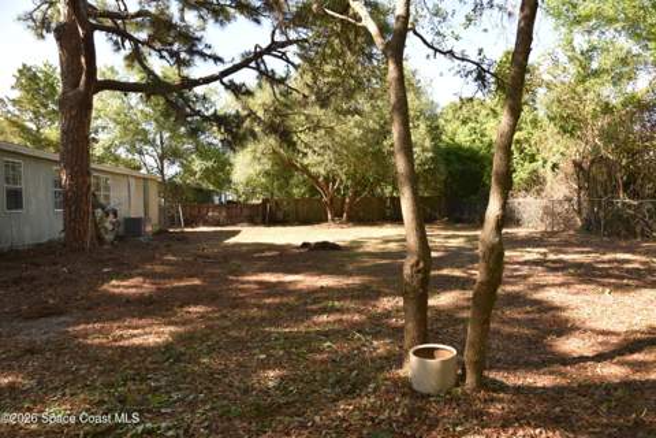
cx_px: 328
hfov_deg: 73.7
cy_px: 219
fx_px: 437
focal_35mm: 24
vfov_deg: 53.1
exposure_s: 1/200
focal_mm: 24
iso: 400
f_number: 7.1
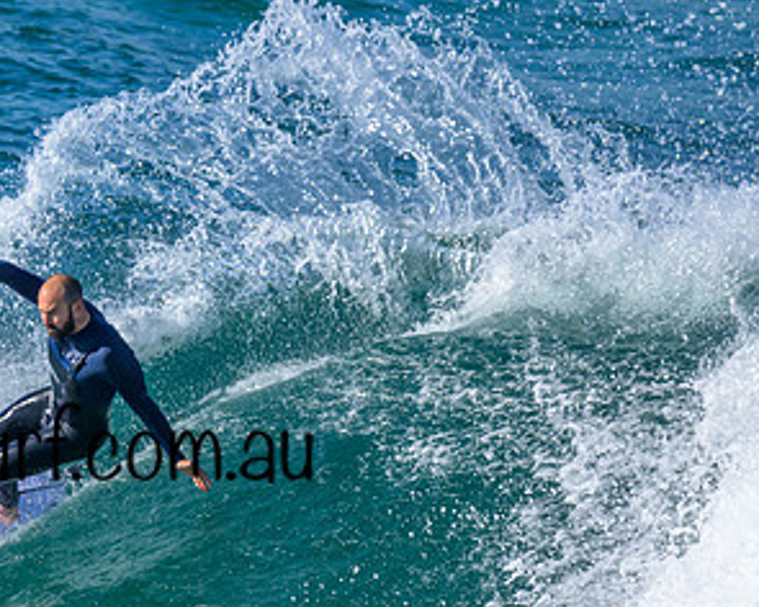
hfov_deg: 1.3
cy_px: 421
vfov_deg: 1.0
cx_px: 41
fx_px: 33201
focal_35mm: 1478
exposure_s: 1/2000
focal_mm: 800
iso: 450
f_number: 6.3
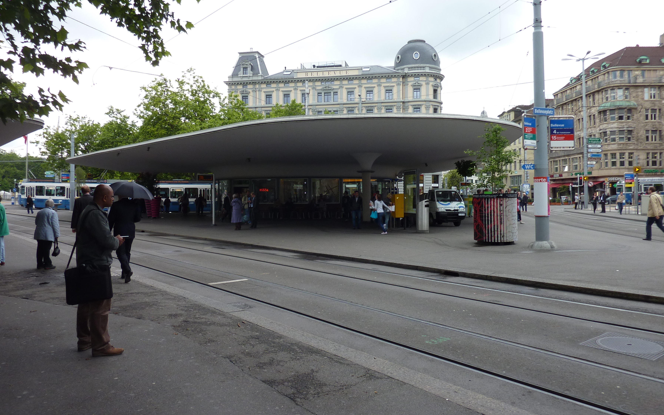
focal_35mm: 27
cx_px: 332
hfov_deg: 68.4
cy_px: 191
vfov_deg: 46.0
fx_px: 489
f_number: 4
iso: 80
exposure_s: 1/160
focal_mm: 4.1
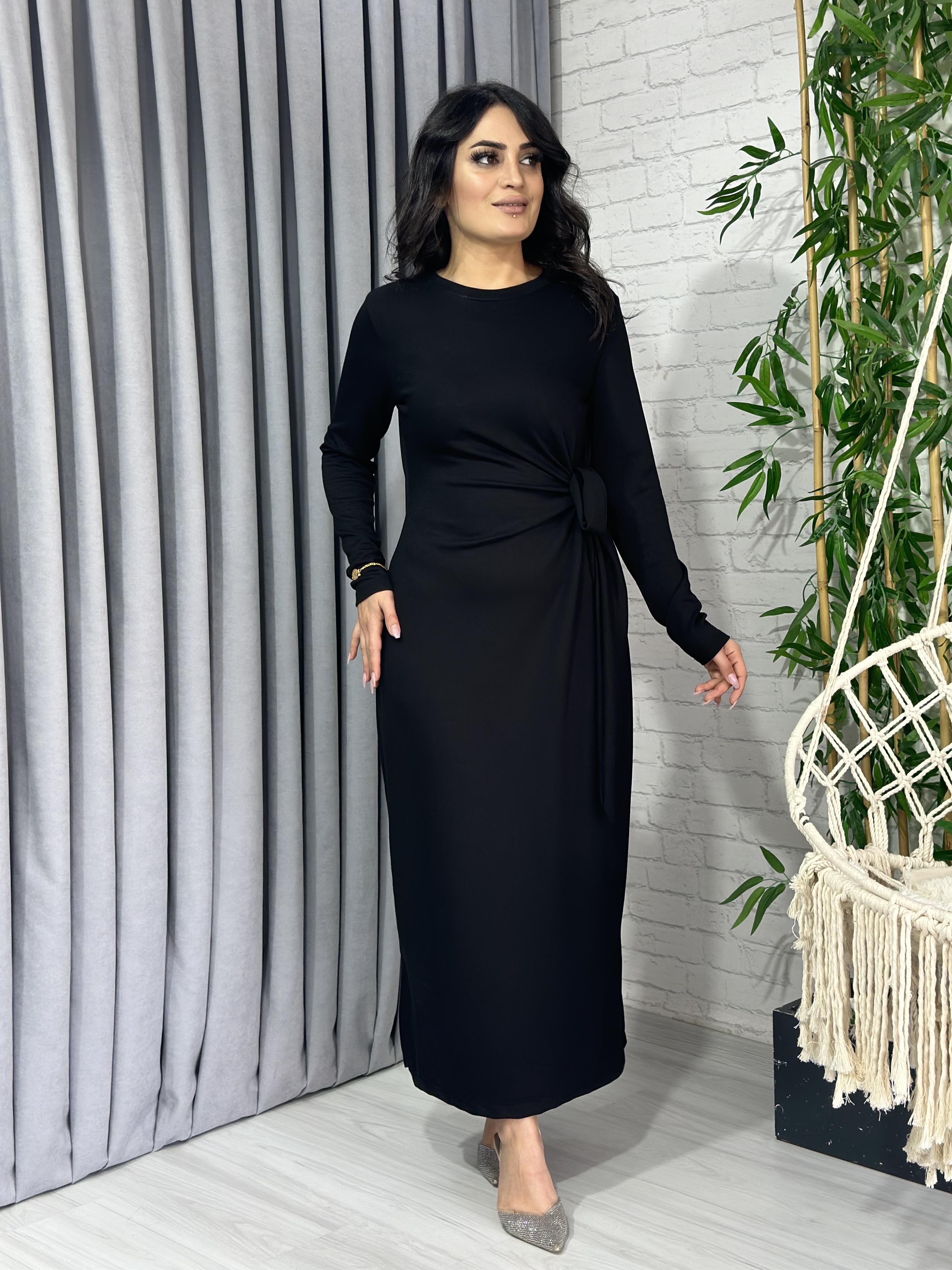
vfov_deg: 39.7
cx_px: 476
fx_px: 1760
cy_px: 635
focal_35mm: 48
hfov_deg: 30.3
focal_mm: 6.86
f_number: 1.78
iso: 100
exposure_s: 1/100
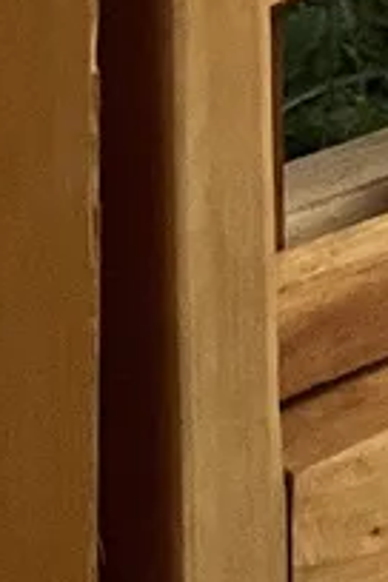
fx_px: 3427
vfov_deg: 8.7
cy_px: -896
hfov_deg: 5.8
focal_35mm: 212
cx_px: 1406
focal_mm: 5.1
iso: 200
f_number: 1.6
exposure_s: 1/60
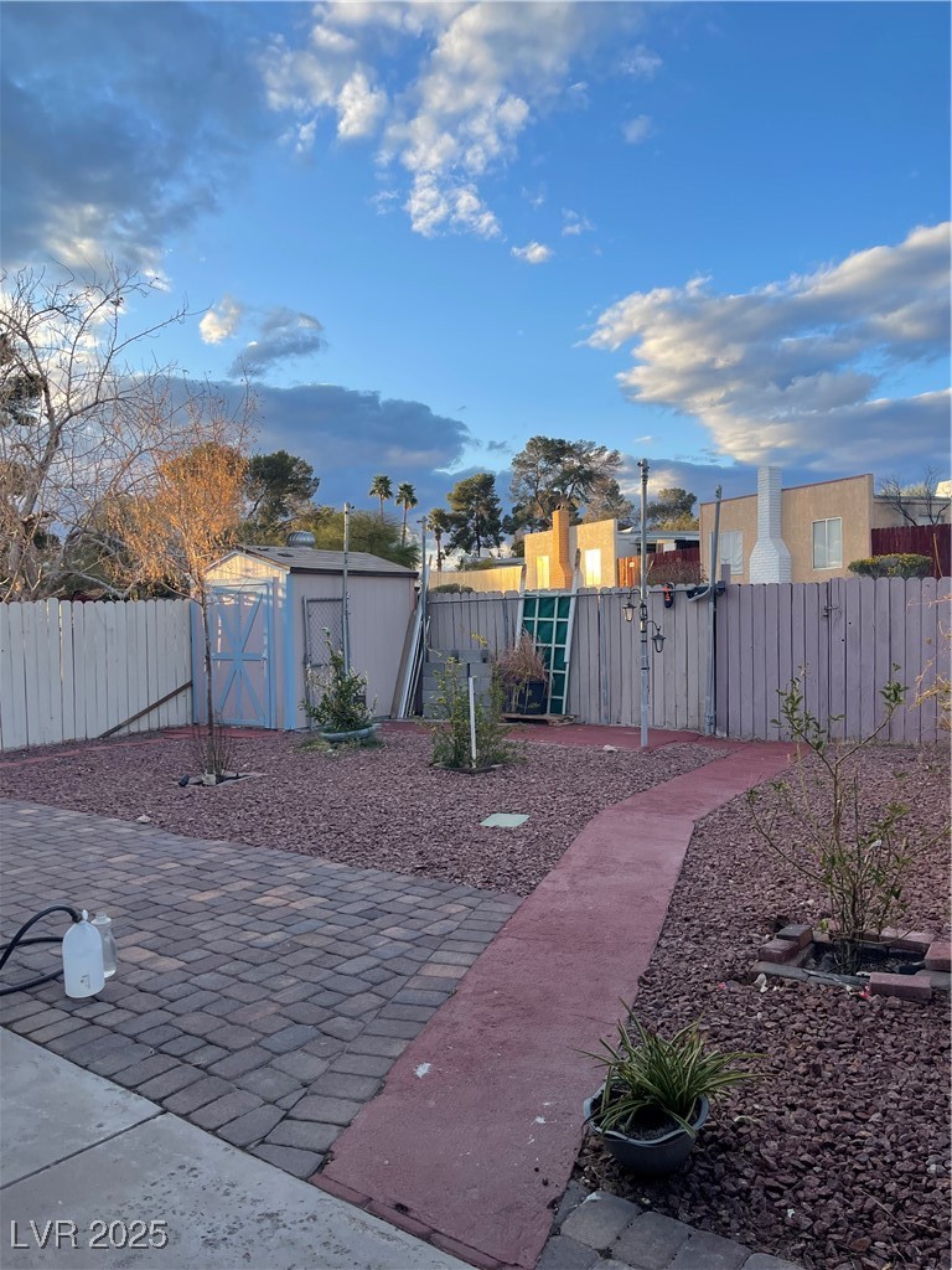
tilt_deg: -2.3
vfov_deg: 69.4
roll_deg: +1.6
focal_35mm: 25
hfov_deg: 54.9
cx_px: 476
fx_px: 917
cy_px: 635
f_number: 1.6
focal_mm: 5.1
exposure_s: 1/831
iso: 32
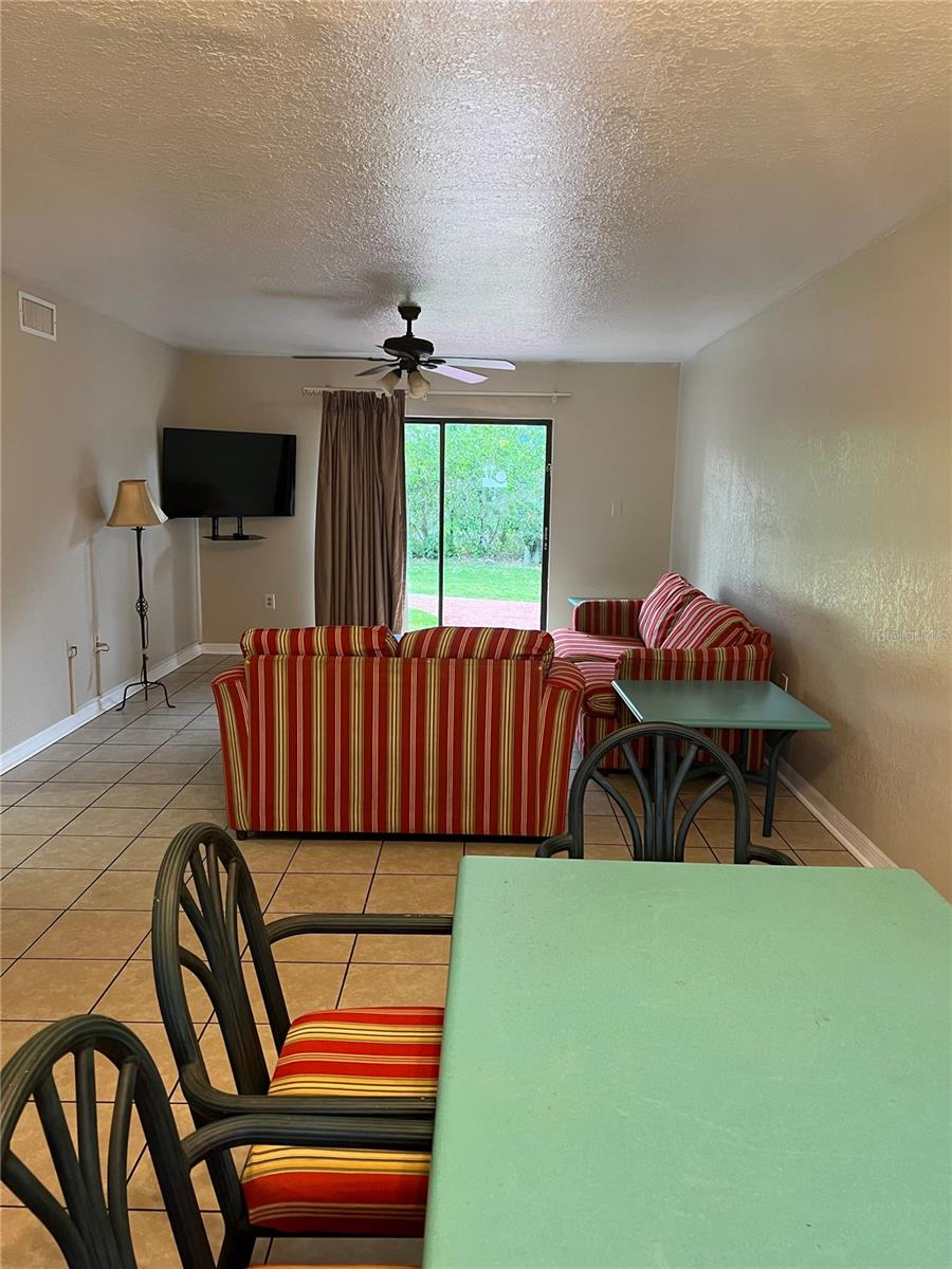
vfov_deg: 67.3
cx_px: 476
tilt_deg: -8.6
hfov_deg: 53.1
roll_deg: -0.8
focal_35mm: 26
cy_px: 634
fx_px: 953
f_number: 1.5
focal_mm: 5.7
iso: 160
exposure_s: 1/60
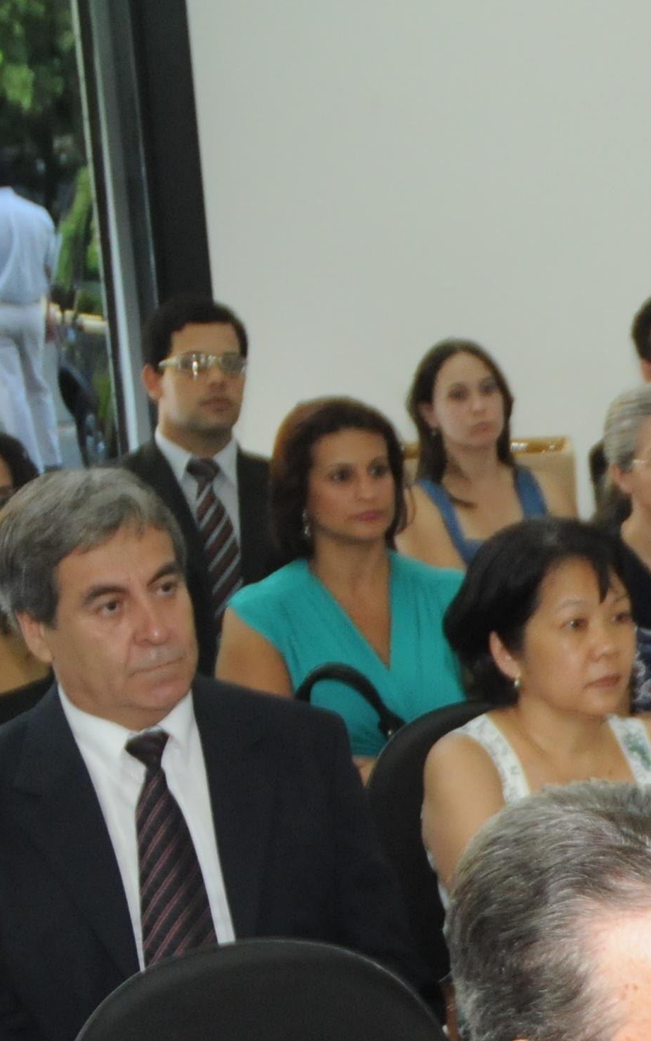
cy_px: 974
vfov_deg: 24.9
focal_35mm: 80
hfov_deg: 15.0
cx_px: 1016
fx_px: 2270
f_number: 3.5
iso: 1000
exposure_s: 1/80
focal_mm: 18
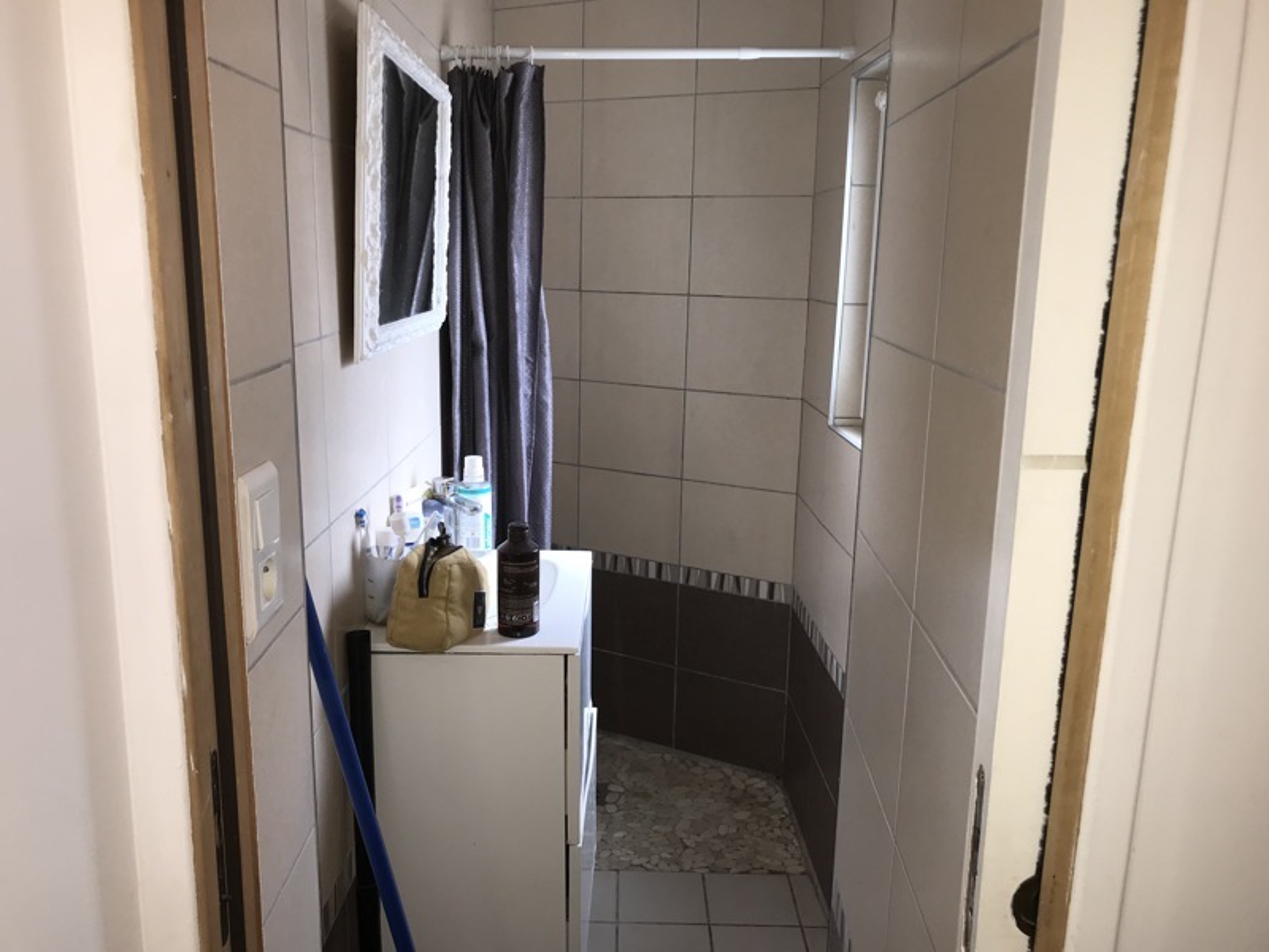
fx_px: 1026
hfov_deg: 63.4
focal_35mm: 28
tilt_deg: -12.8
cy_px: 476
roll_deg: -1.5
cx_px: 634
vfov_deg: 49.7
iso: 20
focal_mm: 3.99
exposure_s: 1/40
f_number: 1.8
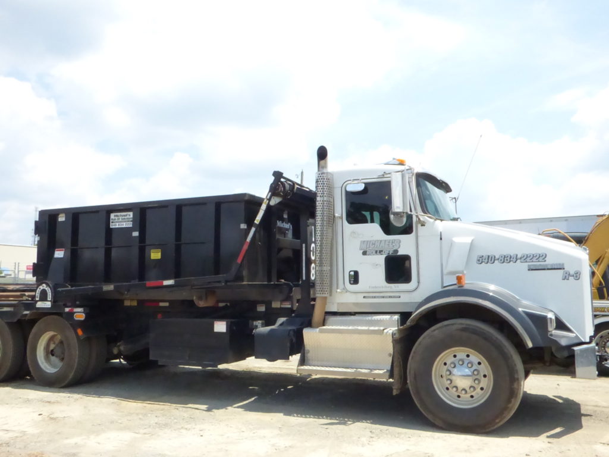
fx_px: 545
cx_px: 304
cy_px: 228
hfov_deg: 58.4
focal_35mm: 31
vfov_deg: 45.4
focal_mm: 5.53
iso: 1600
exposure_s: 1/2000
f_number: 8
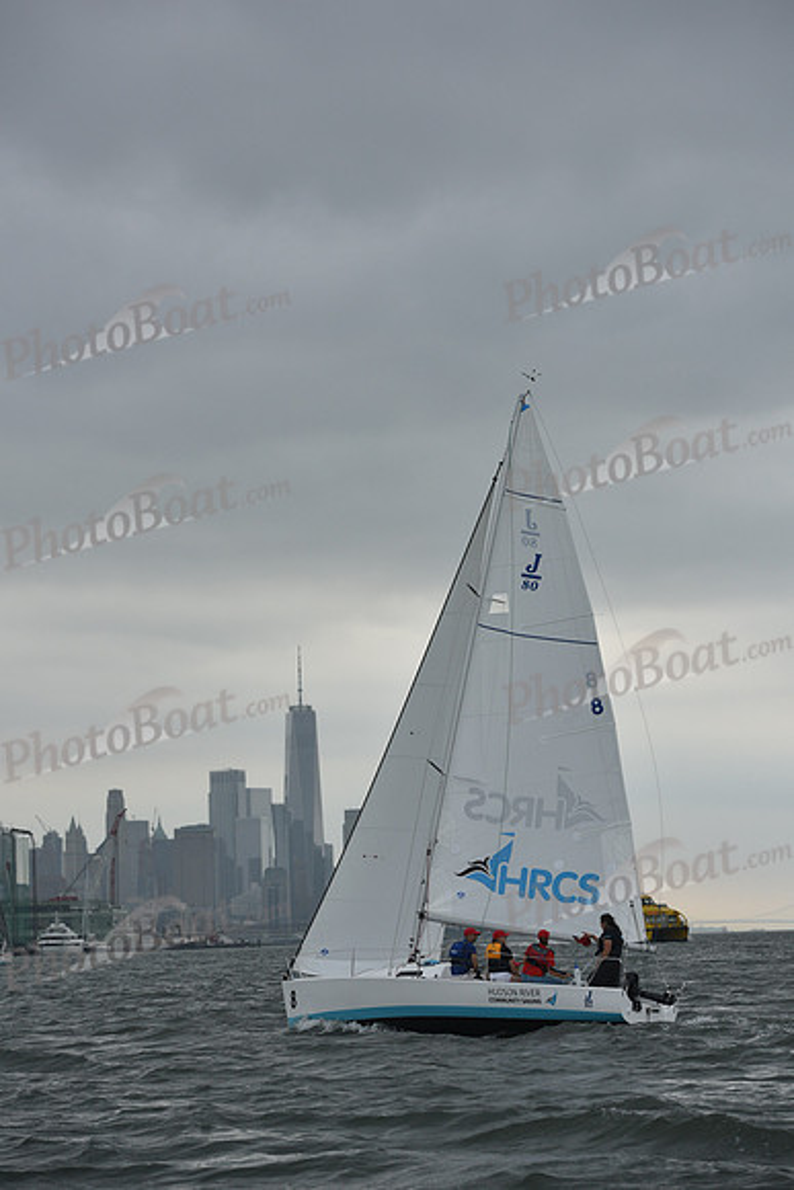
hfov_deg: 17.5
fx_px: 2579
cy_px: 595
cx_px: 397
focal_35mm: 78
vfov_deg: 26.0
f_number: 5.6
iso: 320
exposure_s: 1/1000
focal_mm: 78
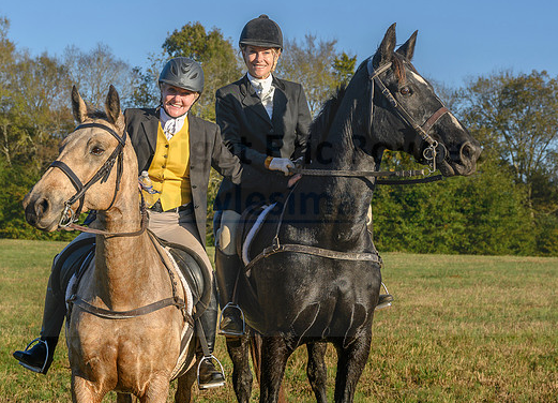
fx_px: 1193
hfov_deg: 26.3
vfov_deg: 19.2
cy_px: 203
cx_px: 237
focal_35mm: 75
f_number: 5
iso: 100
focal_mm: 43
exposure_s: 1/640
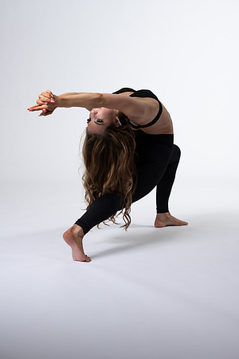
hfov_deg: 16.1
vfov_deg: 23.9
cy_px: 180
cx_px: 120
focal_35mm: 85
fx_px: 846
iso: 200
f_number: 4
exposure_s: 1/160
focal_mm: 85
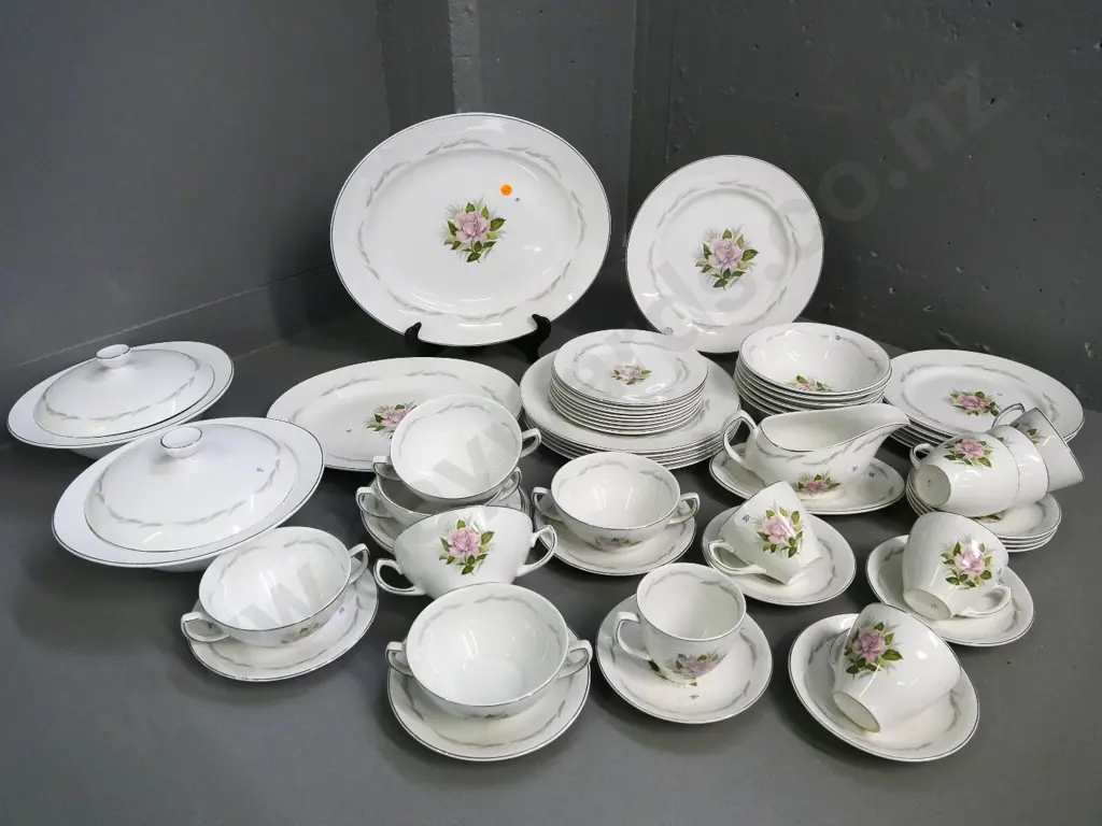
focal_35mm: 24
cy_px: 413
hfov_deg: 71.6
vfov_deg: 56.8
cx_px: 551
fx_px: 764
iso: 3200
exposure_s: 1/320
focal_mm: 12
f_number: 5
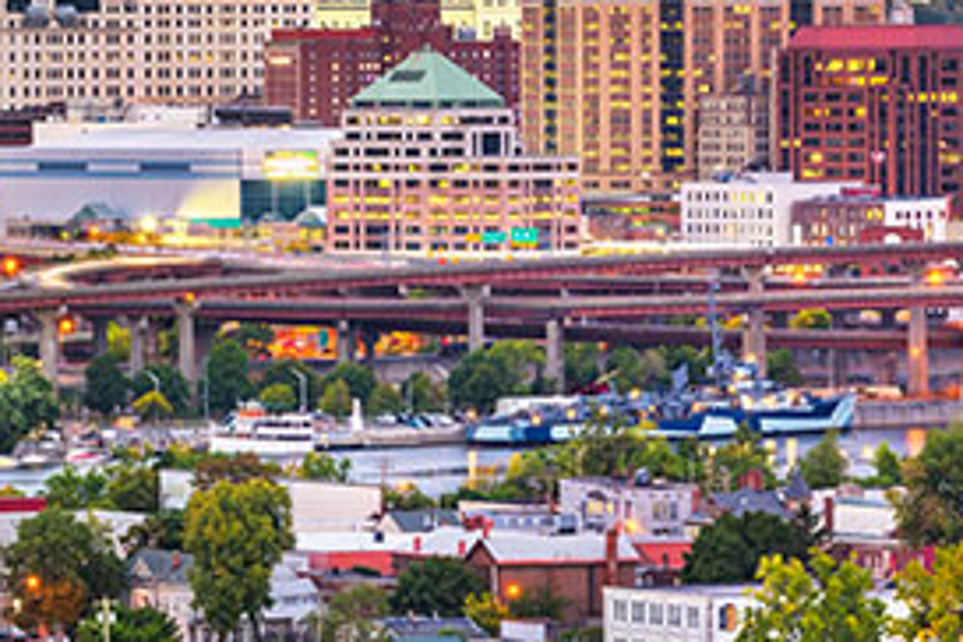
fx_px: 9576
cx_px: -409
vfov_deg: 3.8
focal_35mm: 358
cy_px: -176
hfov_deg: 5.7
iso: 64
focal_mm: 122
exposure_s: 15
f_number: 14
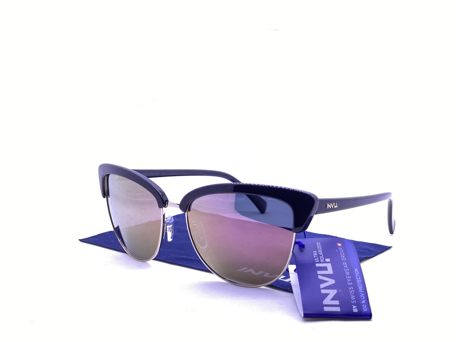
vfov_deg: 28.0
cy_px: 171
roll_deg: -0.1
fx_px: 685
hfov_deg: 36.8
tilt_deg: -10.6
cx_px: 228
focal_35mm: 52
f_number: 2
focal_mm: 6
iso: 50
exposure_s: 1/122
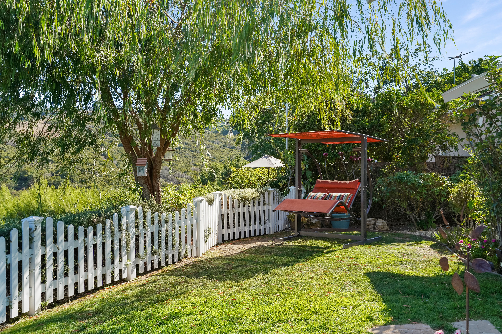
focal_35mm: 35
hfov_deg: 54.4
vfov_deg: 37.9
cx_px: 251
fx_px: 488
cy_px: 167
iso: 100
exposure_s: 1/100
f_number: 8
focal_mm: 35
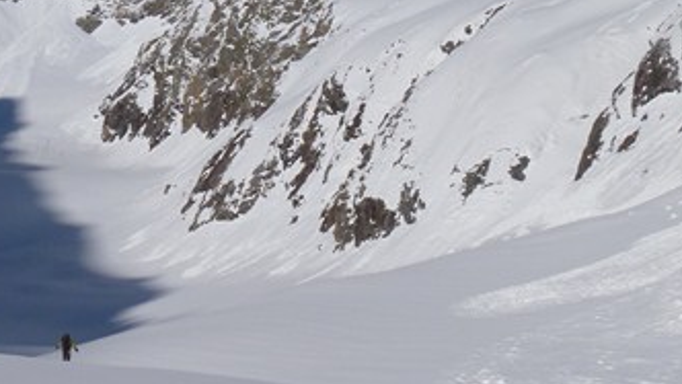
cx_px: 103
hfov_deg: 22.7
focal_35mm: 92
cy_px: 197
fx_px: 1664
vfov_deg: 13.2
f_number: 5.6
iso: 80
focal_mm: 6.3
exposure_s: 1/800
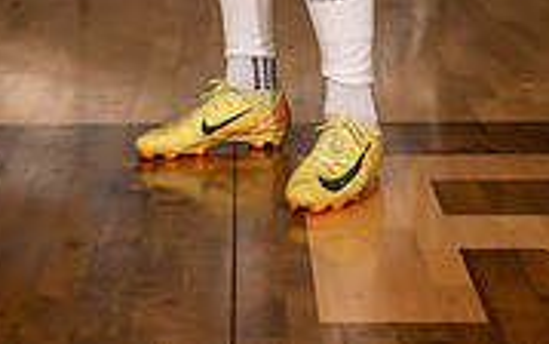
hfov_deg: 17.0
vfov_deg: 9.9
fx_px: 1841
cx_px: 239
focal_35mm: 123
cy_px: -344
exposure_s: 1/400
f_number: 6.3
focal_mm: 48
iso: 800
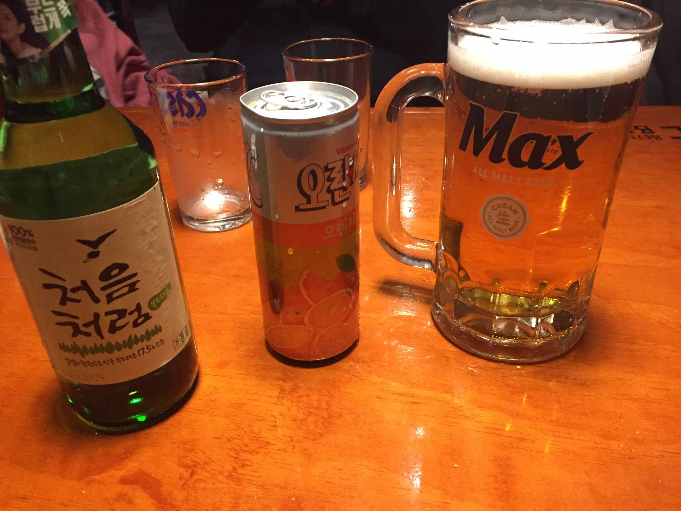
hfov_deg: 61.7
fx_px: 571
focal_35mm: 29
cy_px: 256
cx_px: 340
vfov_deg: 48.2
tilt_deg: -33.2
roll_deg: +2.4
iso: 250
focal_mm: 4.15
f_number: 2.2
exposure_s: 1/30
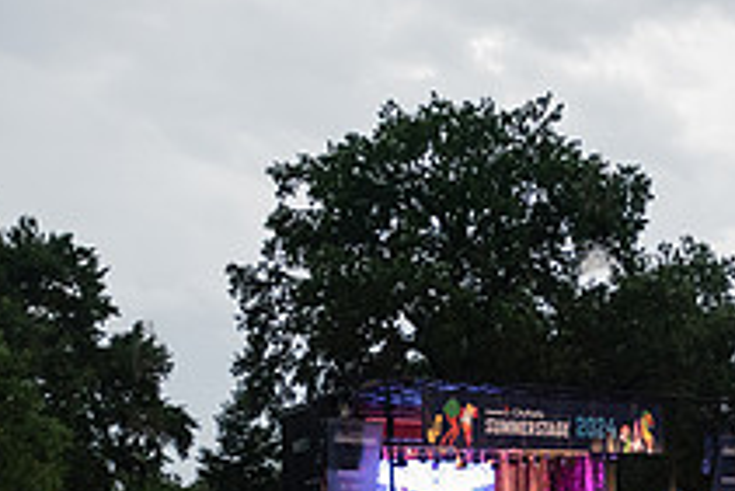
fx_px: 1348
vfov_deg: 19.7
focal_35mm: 66
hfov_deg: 29.7
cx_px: 596
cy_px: 548
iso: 4000
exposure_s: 1/320
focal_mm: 24
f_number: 3.2
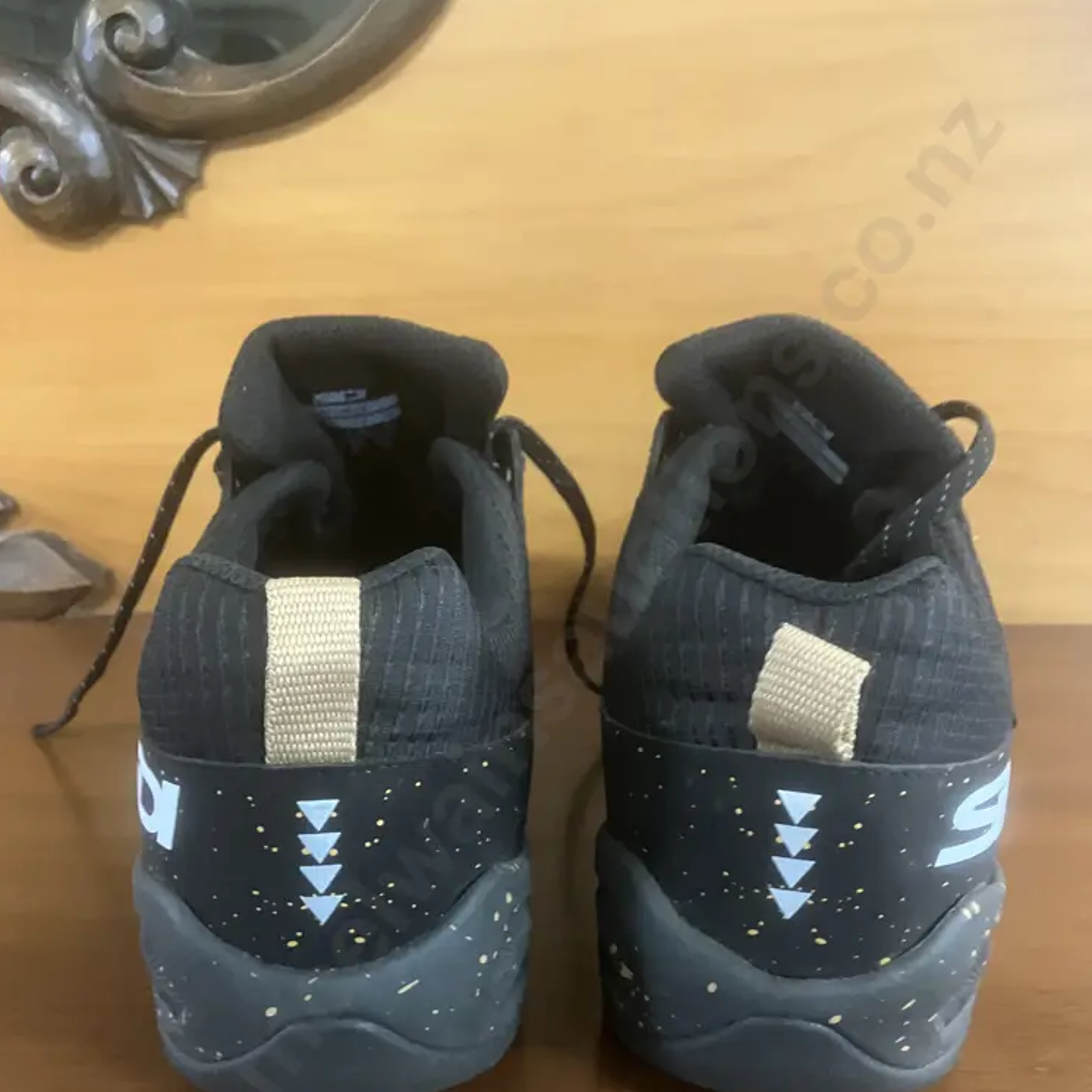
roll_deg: -1.6
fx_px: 1213
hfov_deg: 48.4
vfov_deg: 47.8
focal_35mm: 34
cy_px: 711
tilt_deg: -20.7
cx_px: 535
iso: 640
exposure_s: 1/30
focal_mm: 3.99
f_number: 1.8
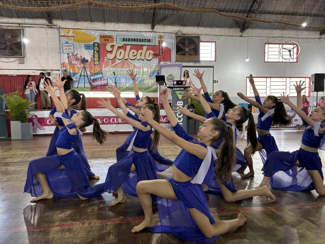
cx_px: 162
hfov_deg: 67.3
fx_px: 244
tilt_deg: -4.2
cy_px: 122
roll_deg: +0.8
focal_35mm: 26
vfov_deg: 53.1
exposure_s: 1/60
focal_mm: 5.96
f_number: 1.6
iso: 250
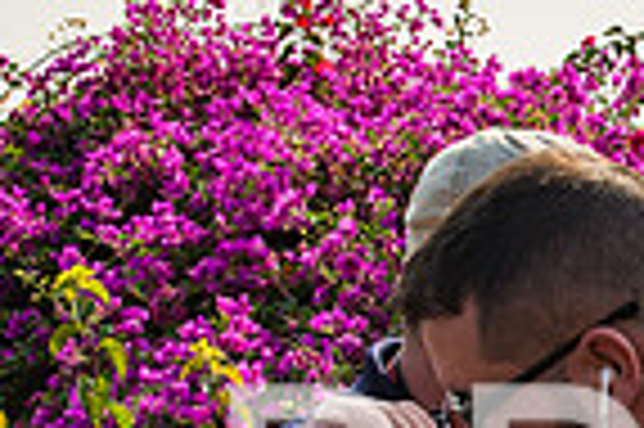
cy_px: 511
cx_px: 874
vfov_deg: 10.4
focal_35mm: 130
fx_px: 2323
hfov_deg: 15.0
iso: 100
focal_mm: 32
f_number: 7.1
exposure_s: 1/125
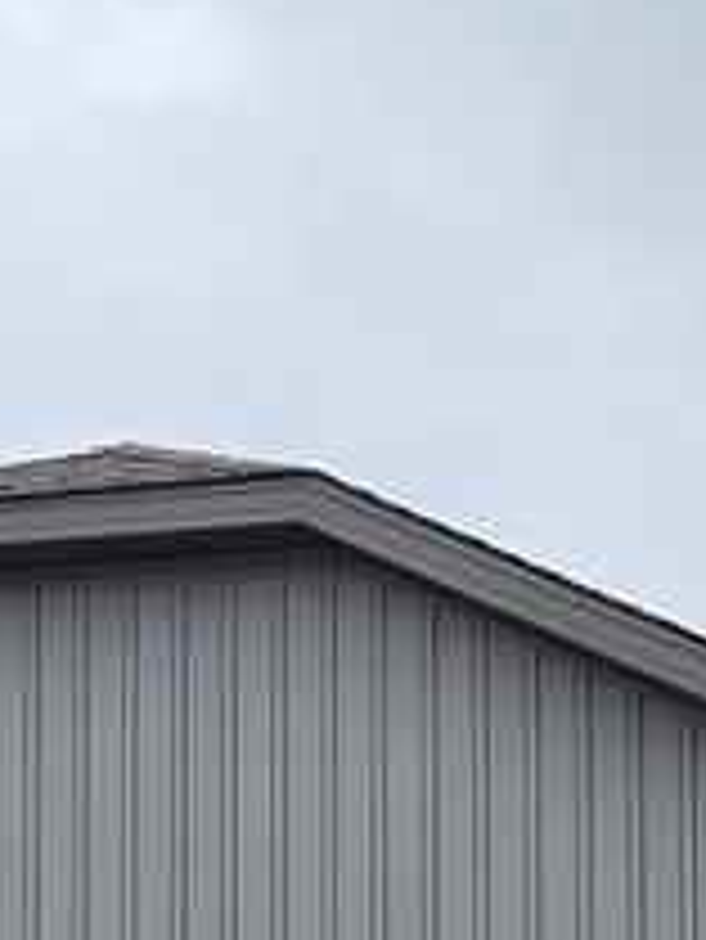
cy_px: 1340
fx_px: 3830
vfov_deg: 13.3
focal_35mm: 141
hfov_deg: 10.3
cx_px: 931
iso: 80
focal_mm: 5.4
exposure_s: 1/890
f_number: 1.8
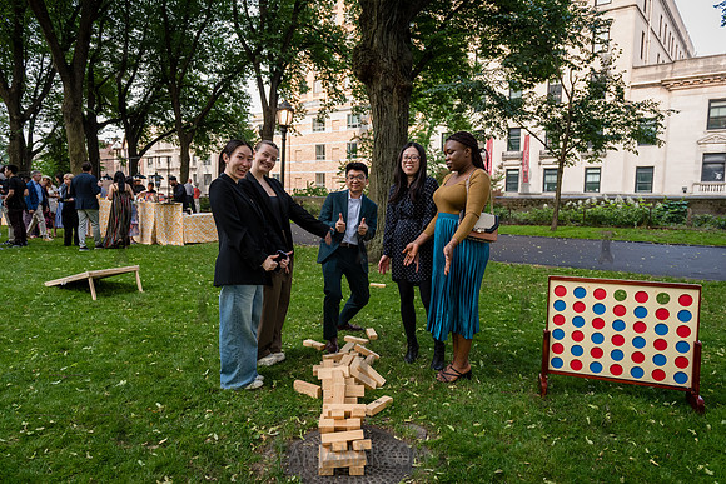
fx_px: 484
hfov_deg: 73.7
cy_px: 242
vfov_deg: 53.2
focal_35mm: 24
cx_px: 363
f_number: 3.5
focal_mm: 24
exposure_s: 1/250
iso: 1000
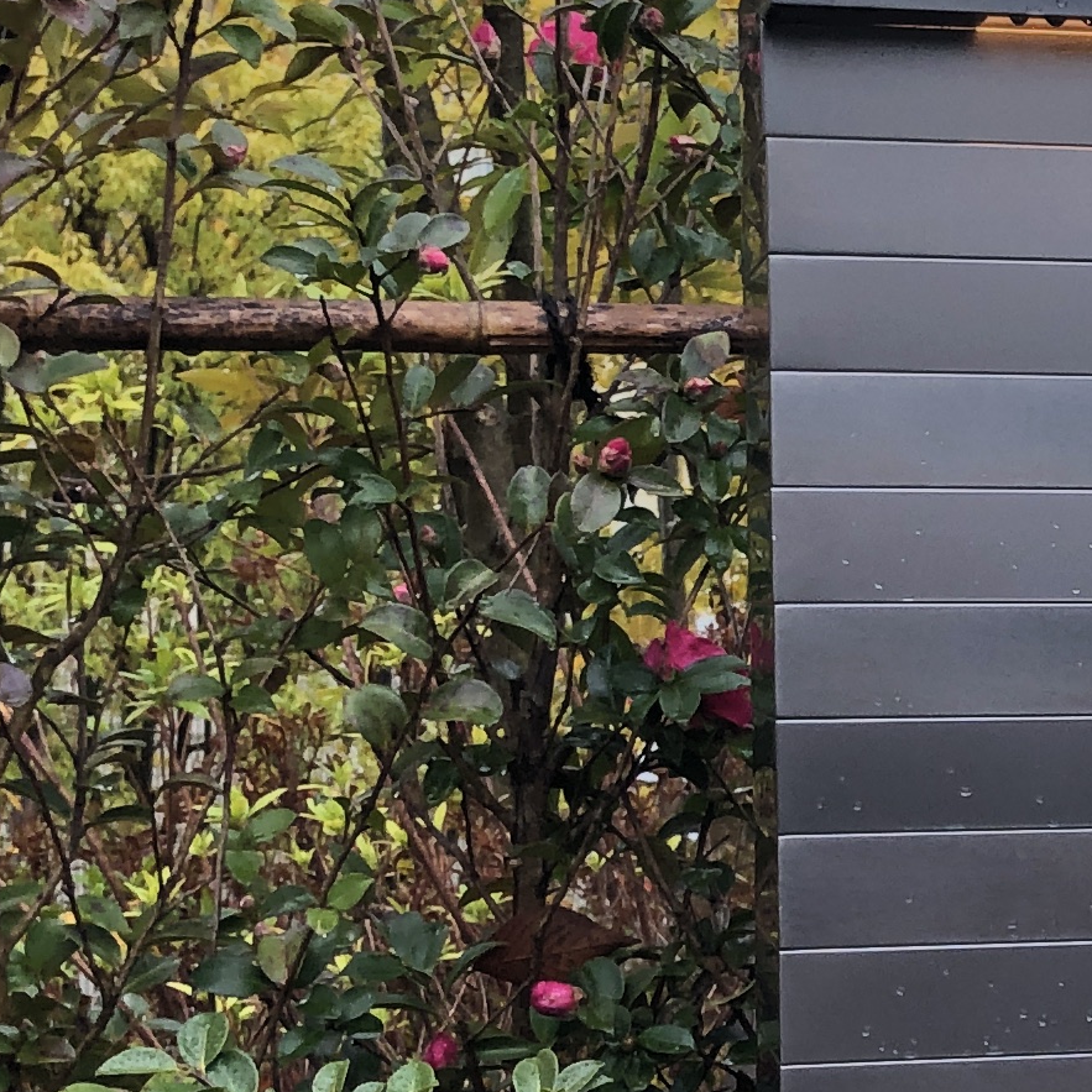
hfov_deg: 14.4
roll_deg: +0.4
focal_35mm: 113
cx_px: 1634
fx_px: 4033
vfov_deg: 15.4
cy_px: 777
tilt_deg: -3.9
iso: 32
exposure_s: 1/120
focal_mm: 3.99
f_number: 1.8
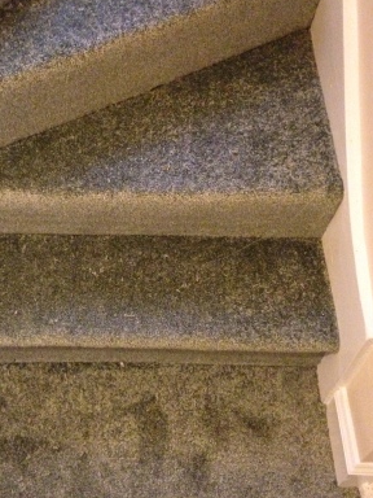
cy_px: 233
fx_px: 632
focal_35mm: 44
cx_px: 137
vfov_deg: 42.9
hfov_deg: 32.7
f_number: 2.4
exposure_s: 1/15
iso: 800
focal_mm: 4.12
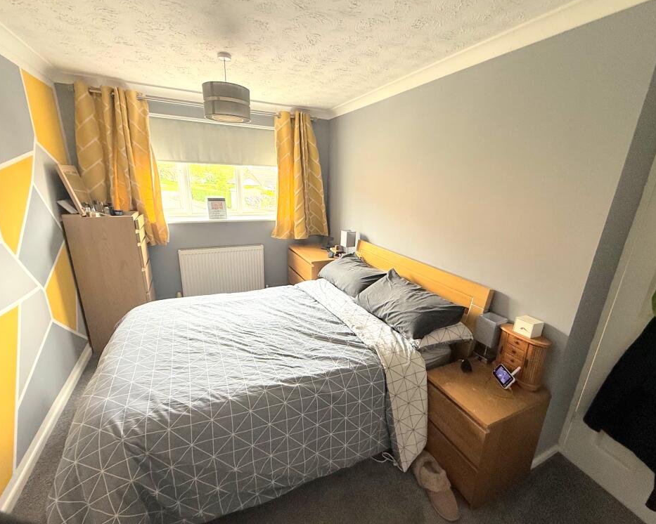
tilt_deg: -17.2
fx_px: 291
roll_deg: -1.2
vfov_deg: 84.0
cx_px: 333
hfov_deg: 96.8
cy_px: 266
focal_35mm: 15
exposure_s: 1/99
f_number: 2.2
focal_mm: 2.22
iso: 250
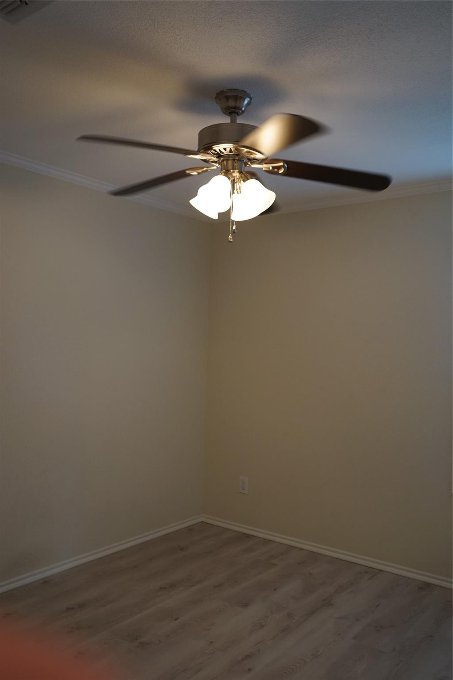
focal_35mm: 29
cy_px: 340
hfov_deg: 45.0
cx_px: 226
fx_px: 547
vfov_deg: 63.7
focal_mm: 29
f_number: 5.6
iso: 1250
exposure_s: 1/60
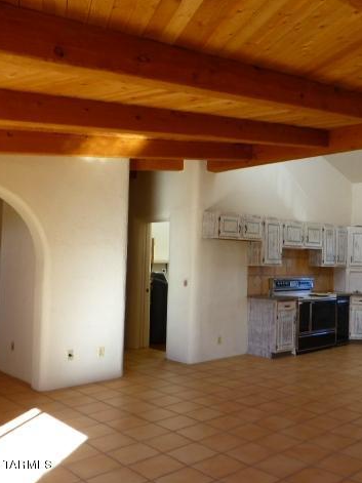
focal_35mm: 34
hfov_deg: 40.2
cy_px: 239
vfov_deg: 54.0
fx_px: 474
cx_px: 285
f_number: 3.3
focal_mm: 4.3
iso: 100
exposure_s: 1/60
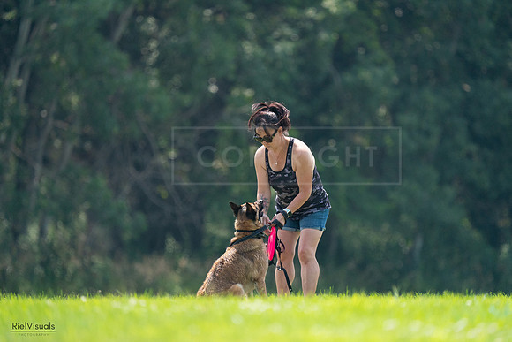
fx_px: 8535
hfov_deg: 3.4
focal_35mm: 600
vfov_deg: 2.3
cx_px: 256
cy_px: 171
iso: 3200
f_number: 6.3
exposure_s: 1/4000
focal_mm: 600
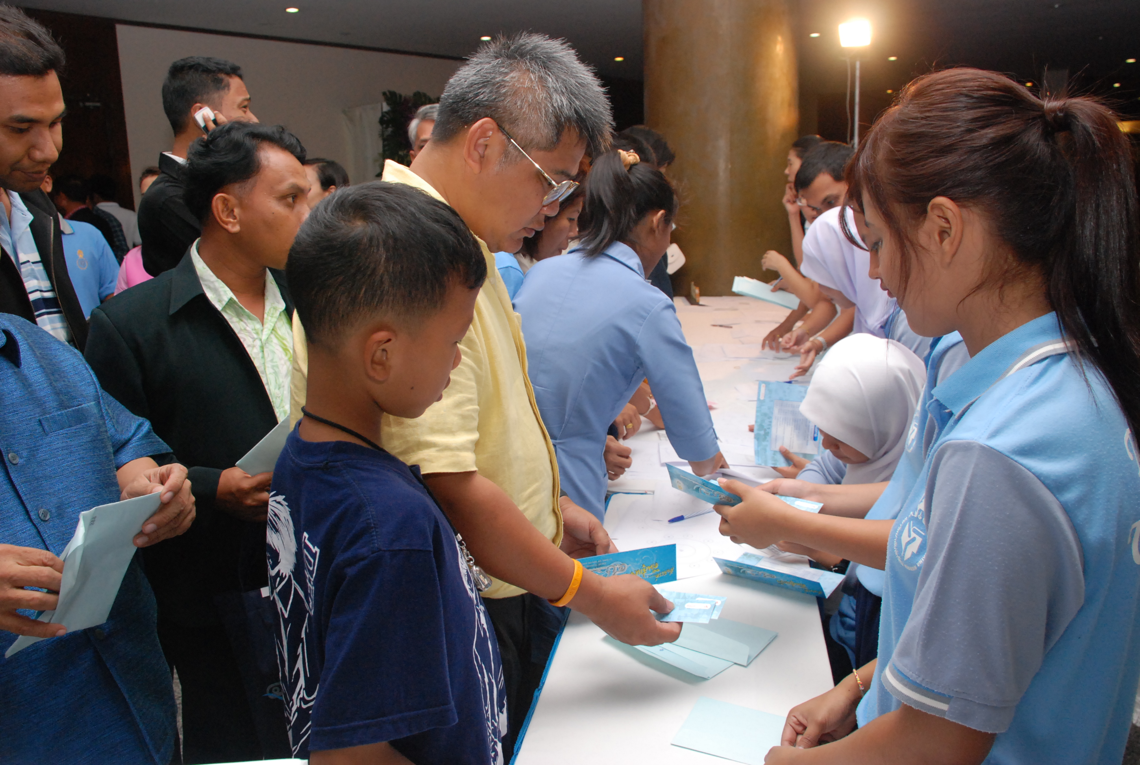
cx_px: 570
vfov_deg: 48.1
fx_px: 857
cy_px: 382
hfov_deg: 67.3
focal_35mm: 27
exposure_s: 1/125
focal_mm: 18
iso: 1000
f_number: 5.6
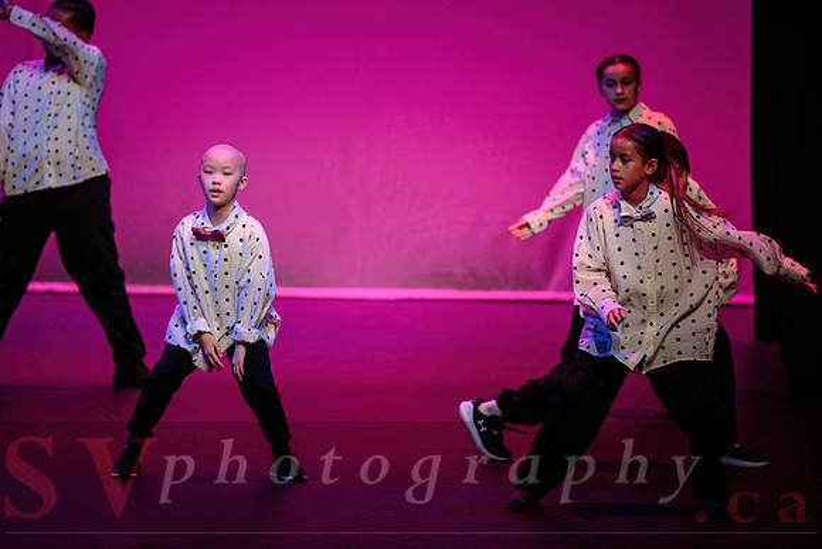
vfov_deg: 6.3
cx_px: 372
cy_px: 301
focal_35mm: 219
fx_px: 5009
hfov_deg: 9.4
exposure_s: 1/500
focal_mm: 200
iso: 1250
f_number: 2.8
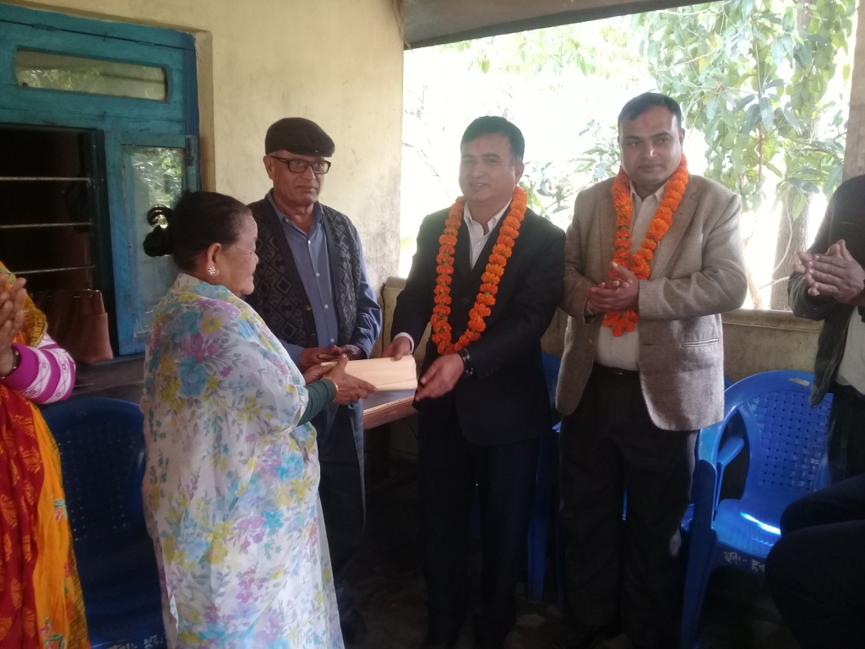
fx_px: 775
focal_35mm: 31
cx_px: 432
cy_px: 324
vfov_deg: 45.4
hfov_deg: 58.4
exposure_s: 1/33
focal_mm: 3.3
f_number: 2.2
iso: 80
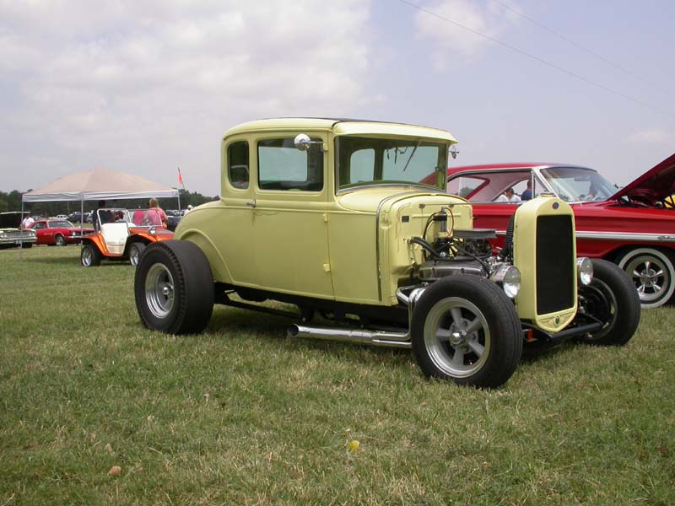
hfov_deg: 49.0
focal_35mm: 38
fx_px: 741
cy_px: 253
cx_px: 338
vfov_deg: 37.7
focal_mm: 7.85
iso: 100
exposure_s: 1/355
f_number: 7.5
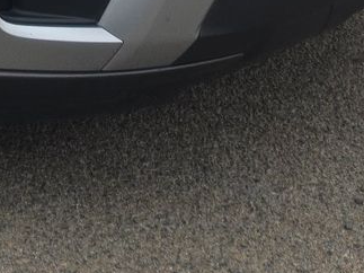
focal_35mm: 114
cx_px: -204
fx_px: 1198
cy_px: -238
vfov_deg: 11.9
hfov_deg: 15.7
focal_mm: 6.5
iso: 63
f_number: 1.4
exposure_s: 1/4143
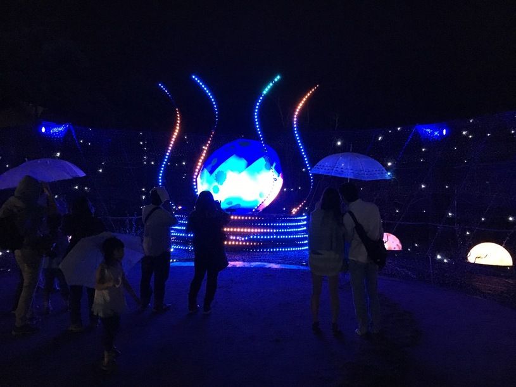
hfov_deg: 61.7
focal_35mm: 29
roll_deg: -1.3
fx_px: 432
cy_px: 194
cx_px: 258
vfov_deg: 48.2
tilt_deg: +0.4
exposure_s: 1/17
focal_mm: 4.15
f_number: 2.2
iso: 1000
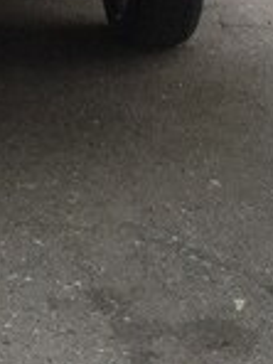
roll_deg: +2.4
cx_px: -30
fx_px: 1020
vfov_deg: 18.6
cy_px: -133
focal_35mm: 97
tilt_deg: -5.7
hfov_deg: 14.9
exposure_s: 1/25
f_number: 2.2
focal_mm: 4.15
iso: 250
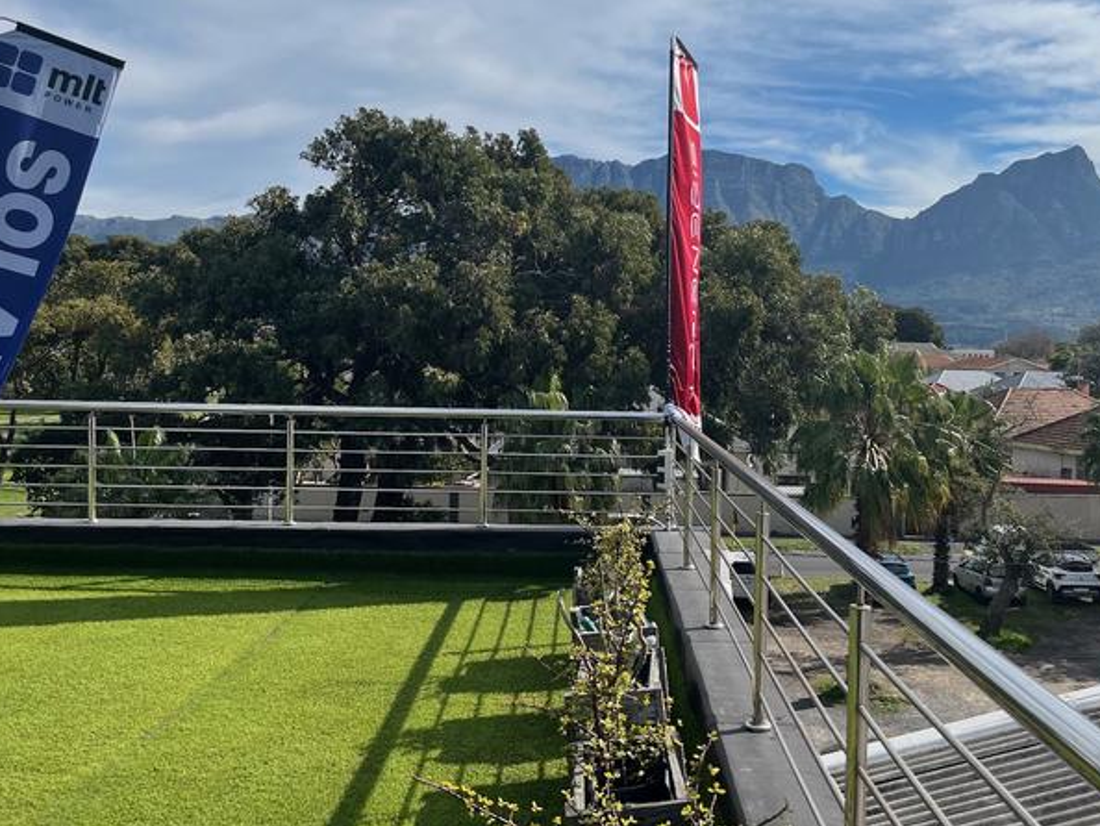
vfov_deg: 40.7
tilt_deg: -1.2
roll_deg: -1.0
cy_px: 376
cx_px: 652
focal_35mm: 35
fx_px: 1113
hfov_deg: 52.3
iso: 50
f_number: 1.6
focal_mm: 5.1
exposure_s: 1/4016
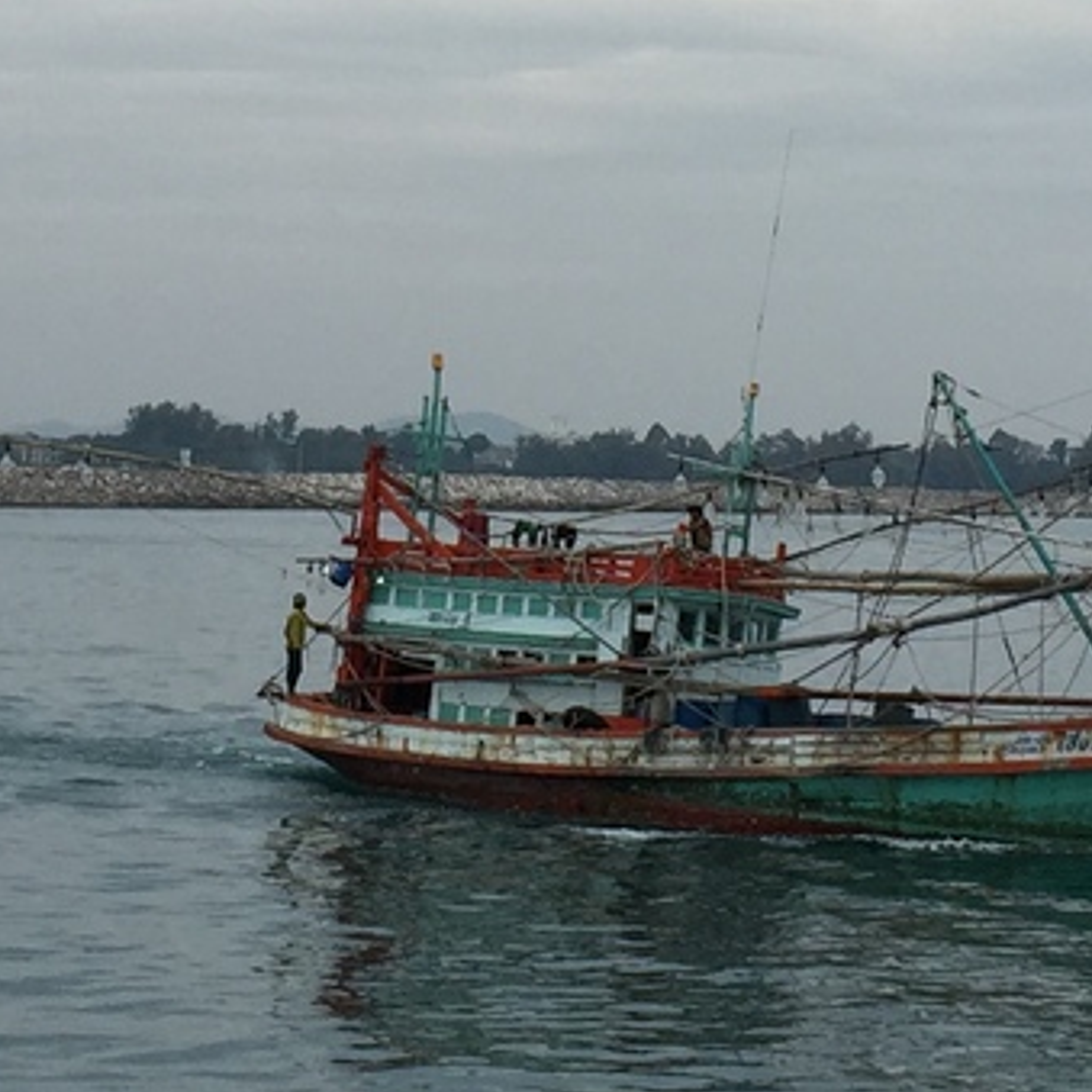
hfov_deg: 14.4
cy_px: -29
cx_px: 583
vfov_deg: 14.2
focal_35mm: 121
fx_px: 4319
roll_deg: -1.8
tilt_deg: +6.5
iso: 32
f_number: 2.2
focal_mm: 4.15
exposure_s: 1/1582
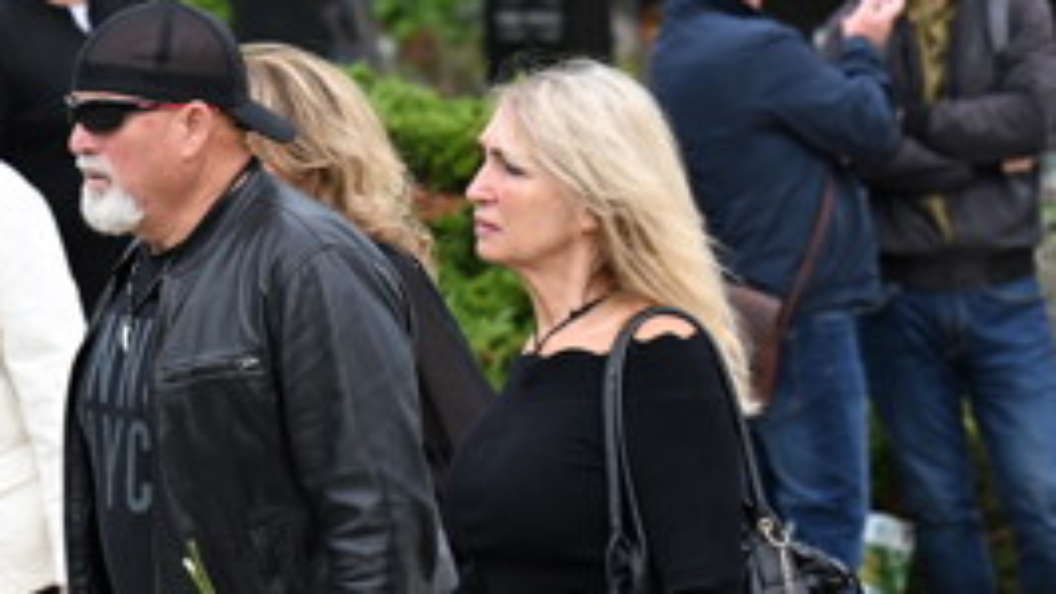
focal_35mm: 355
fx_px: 9939
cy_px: 714
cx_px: 135
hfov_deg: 6.1
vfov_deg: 3.4
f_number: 4
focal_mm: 130
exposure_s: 1/1600
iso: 500
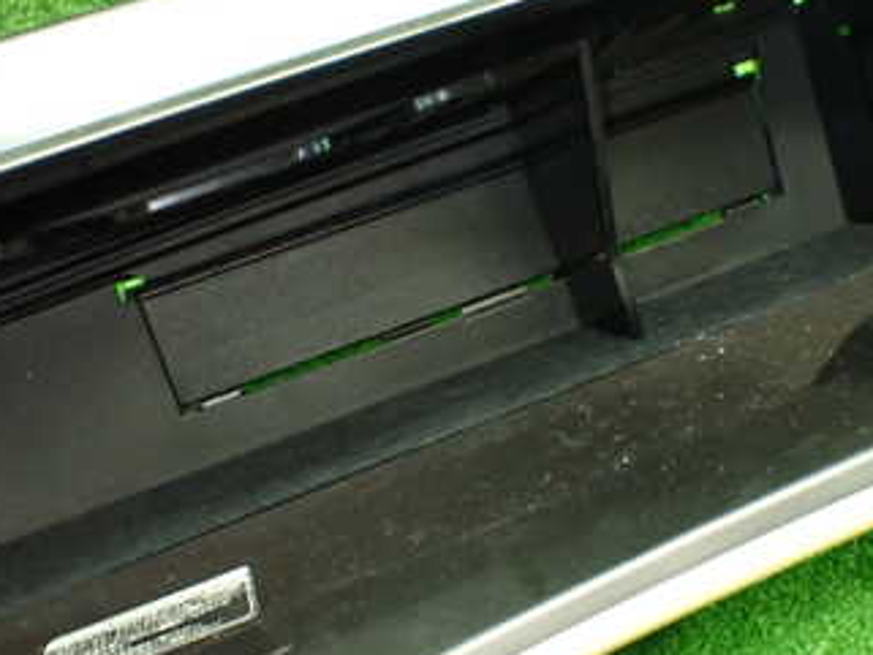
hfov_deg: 34.3
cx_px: 495
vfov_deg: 26.1
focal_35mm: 56
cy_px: 342
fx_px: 1413
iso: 800
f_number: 2.3
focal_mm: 5.4
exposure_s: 1/40
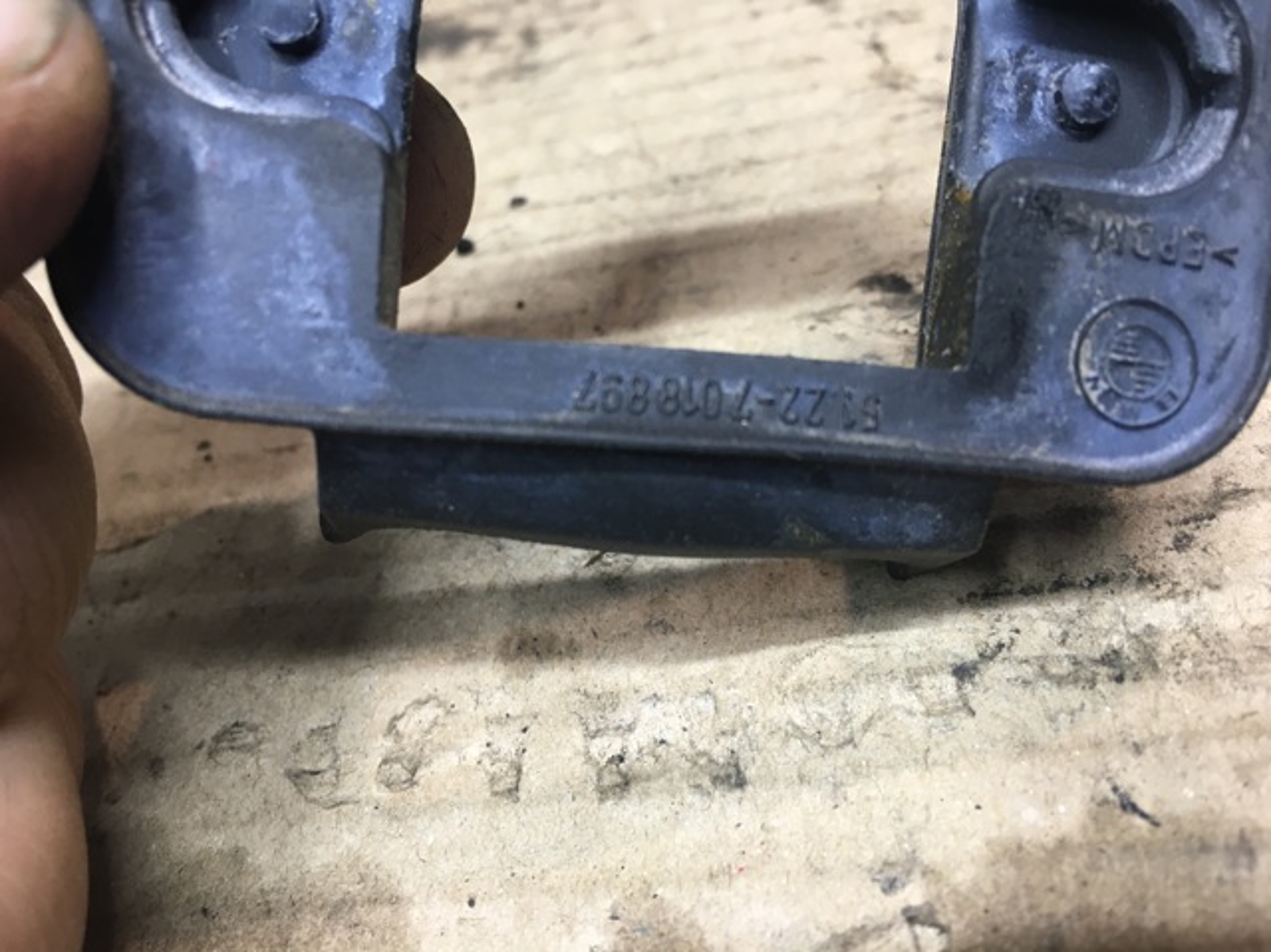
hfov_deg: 61.7
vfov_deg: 48.2
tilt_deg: -45.4
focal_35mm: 29
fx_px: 1064
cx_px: 636
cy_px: 476
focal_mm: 4.15
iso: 100
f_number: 2.2
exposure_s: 1/33
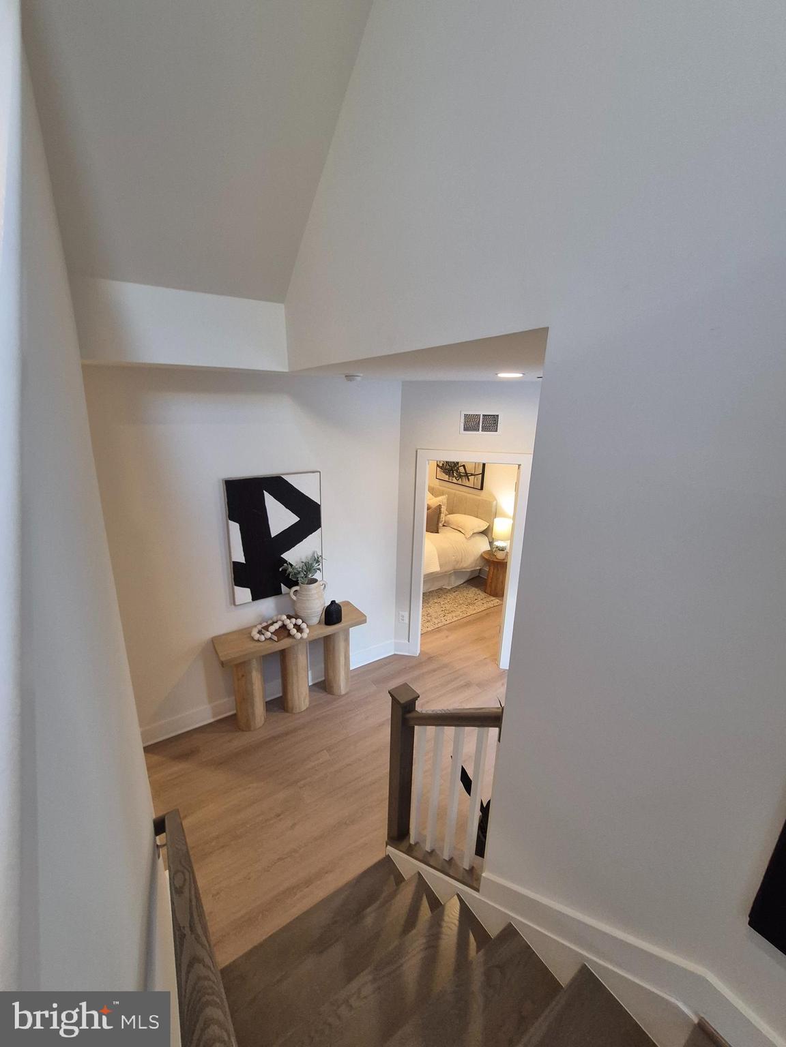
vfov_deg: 106.2
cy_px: 524
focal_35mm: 13
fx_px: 394
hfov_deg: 89.9
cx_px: 393
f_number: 2.2
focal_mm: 1.74
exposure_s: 1/60
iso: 250
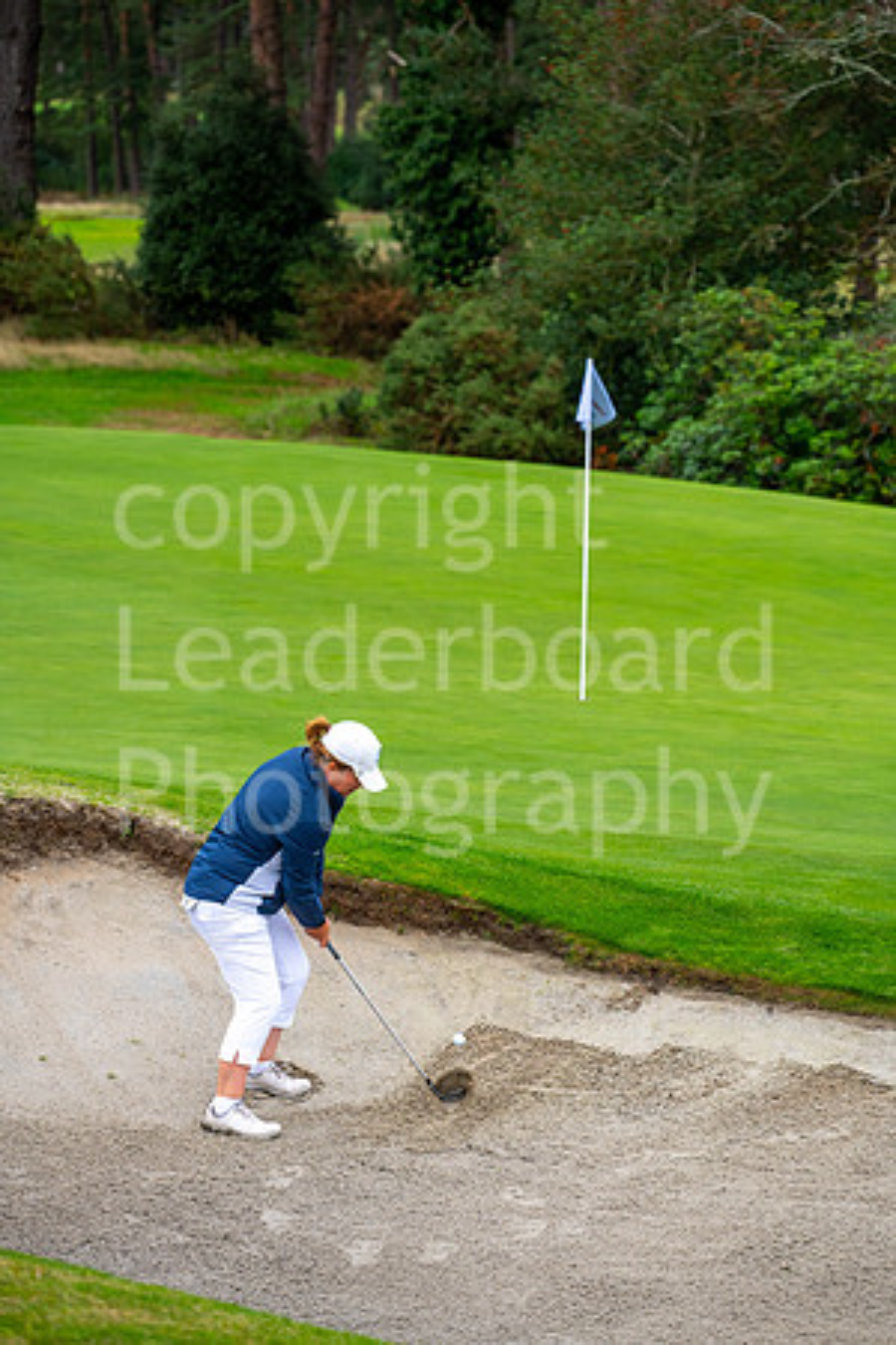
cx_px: 448
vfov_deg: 17.1
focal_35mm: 120
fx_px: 4480
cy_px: 672
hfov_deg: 11.4
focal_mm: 120
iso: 500
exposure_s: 1/1250
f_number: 4.5
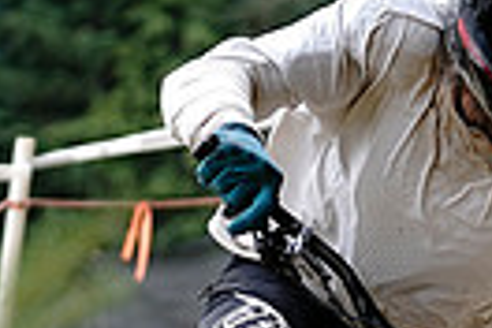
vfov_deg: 4.0
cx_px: 477
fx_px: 4687
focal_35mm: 343
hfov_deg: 6.0
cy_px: 412
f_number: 2.8
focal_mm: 78
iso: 640
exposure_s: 1/1600
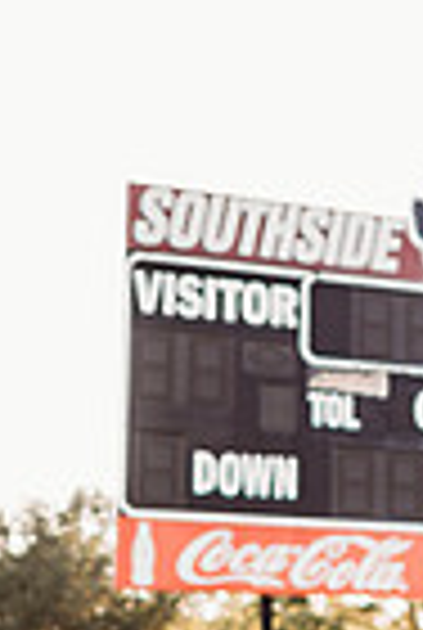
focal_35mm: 77
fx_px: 1350
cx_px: 544
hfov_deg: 16.8
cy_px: 616
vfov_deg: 25.1
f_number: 2
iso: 125
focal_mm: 24
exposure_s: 1/500
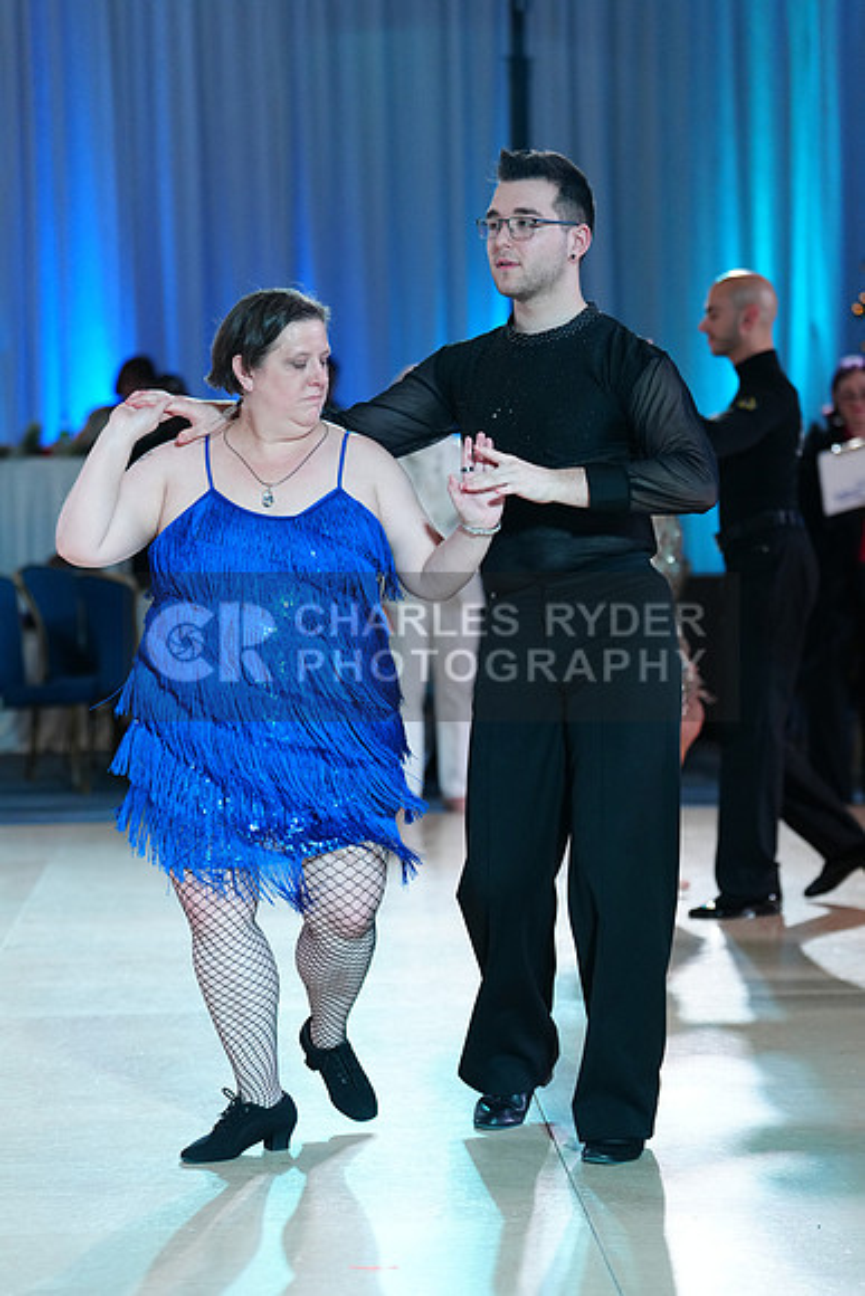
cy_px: 648
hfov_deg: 13.4
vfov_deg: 20.0
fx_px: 3674
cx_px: 432
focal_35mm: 102
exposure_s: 1/640
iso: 2000
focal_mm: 102
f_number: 2.8
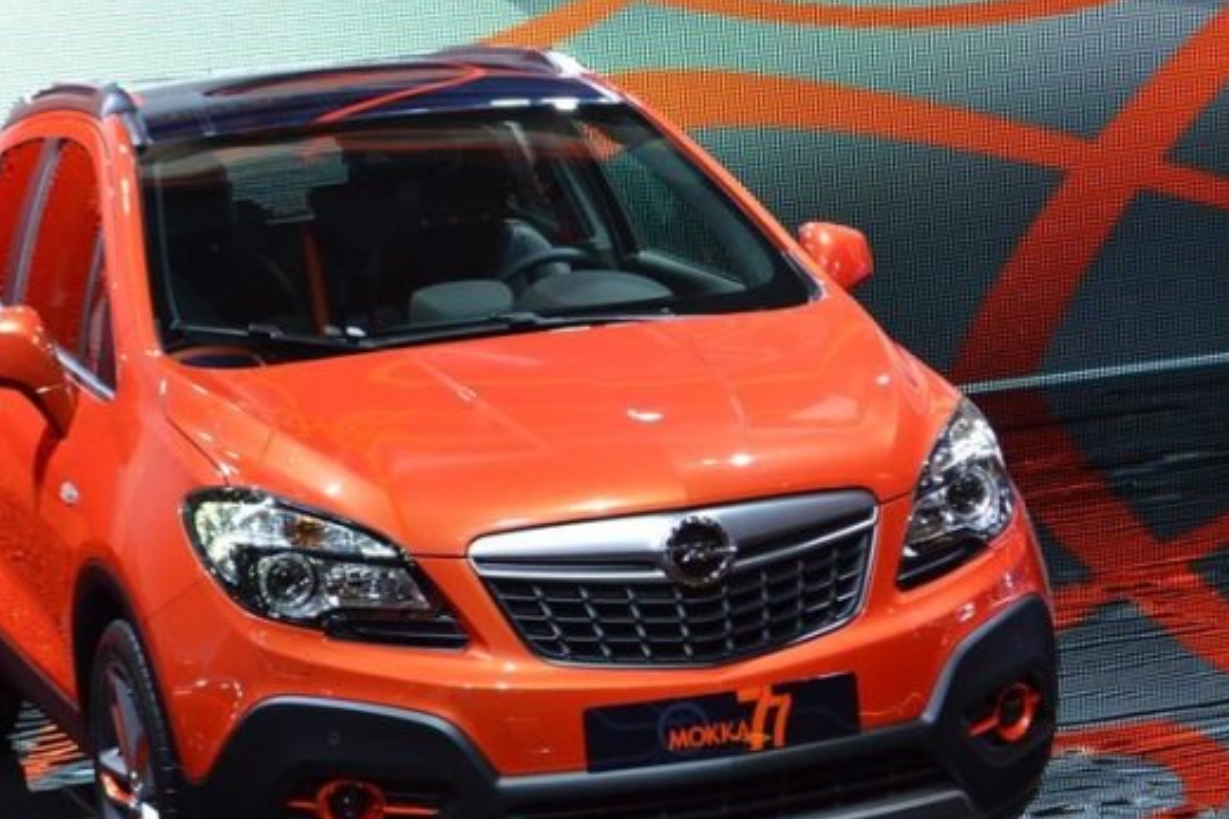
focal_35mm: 111
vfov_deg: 12.3
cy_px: 439
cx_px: 457
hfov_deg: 18.4
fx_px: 3789
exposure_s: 1/60
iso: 560
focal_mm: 48
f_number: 5.6
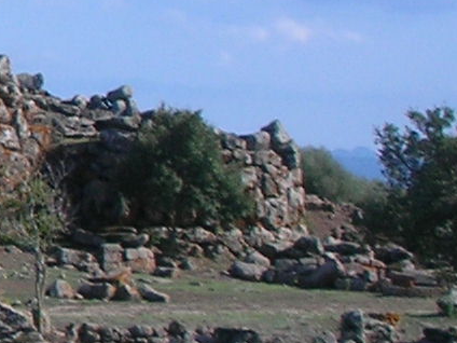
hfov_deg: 8.4
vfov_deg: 6.9
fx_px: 2825
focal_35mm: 214
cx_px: -652
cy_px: 59
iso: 50
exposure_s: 1/92.2
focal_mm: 5.8
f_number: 8.5
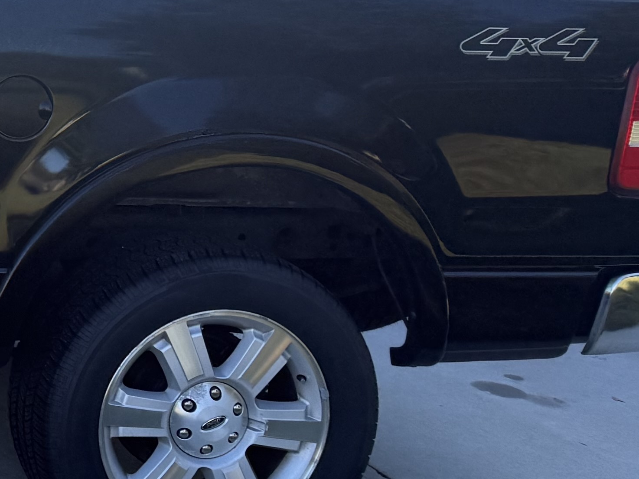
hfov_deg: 17.3
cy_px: 76
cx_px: -509
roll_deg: +0.2
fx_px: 1717
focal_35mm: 93
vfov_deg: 15.8
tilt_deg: -10.7
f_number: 1.78
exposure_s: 1/1812
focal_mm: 6.76
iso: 100
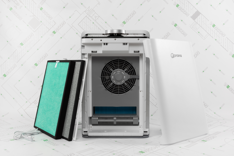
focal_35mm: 35
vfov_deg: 37.9
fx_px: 228
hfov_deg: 54.4
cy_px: 78
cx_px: 117
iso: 100
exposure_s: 1/125
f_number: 13
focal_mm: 35
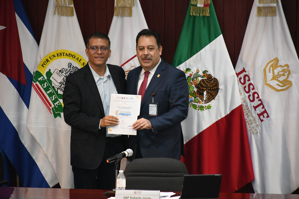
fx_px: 1744
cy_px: 100
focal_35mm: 210
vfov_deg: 6.5
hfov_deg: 9.8
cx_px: 150
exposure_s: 1/125
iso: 4000
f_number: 5.6
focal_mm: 140
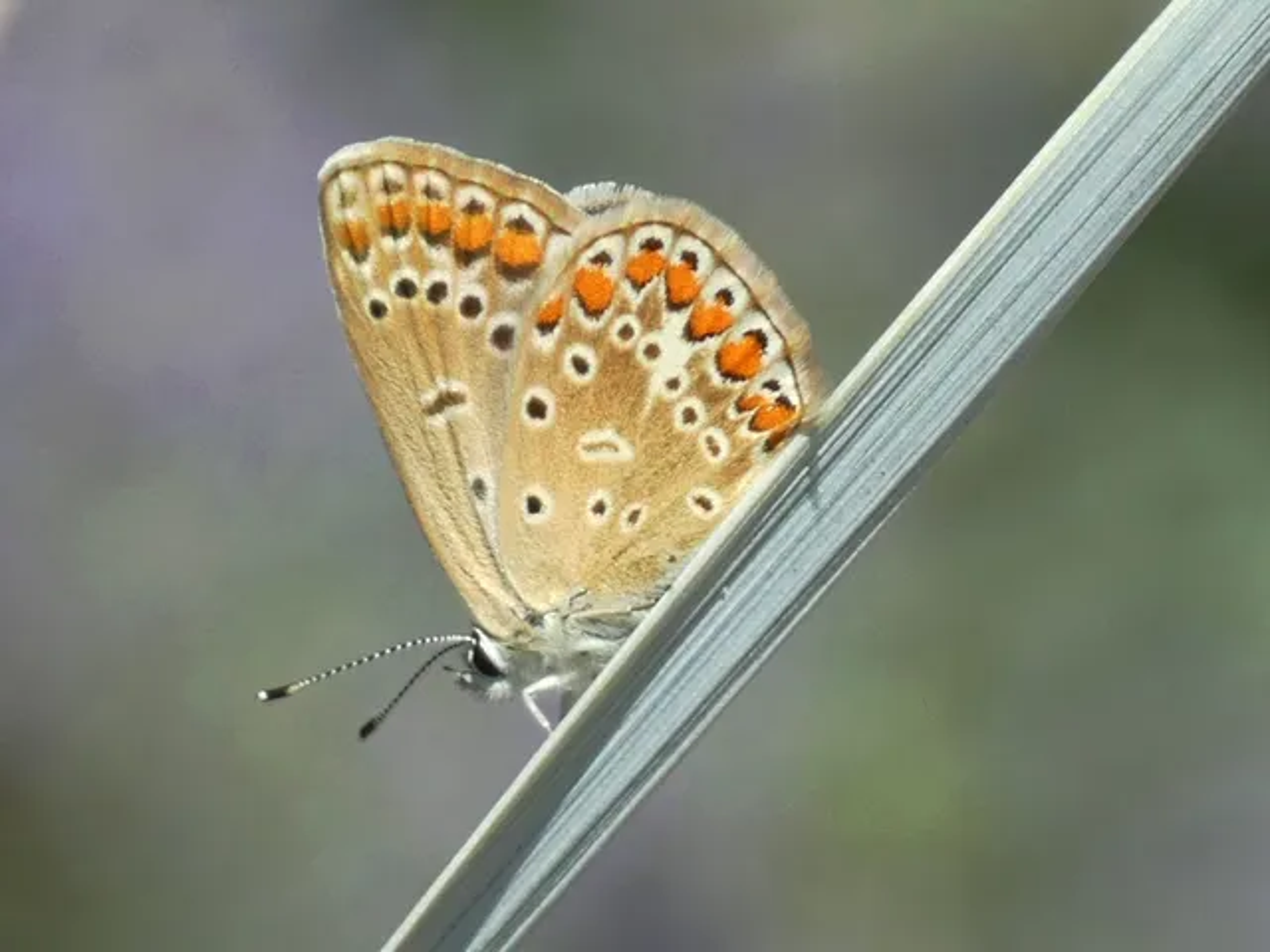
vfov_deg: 3.3
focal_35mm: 454
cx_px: 635
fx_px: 16656
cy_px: 476
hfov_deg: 4.4
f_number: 5.6
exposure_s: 1/160
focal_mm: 81.4
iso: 80
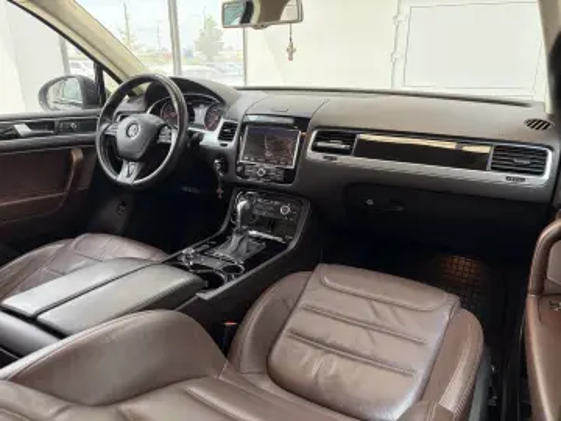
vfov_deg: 53.1
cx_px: 280
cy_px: 210
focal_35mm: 26
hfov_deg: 67.3
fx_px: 421
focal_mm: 5.96
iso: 125
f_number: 1.6
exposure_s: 1/62
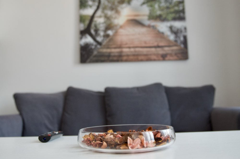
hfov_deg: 53.2
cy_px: 80
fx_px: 239
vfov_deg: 36.7
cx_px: 120
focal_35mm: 36
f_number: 2.8
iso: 1000
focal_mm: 24
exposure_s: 1/500
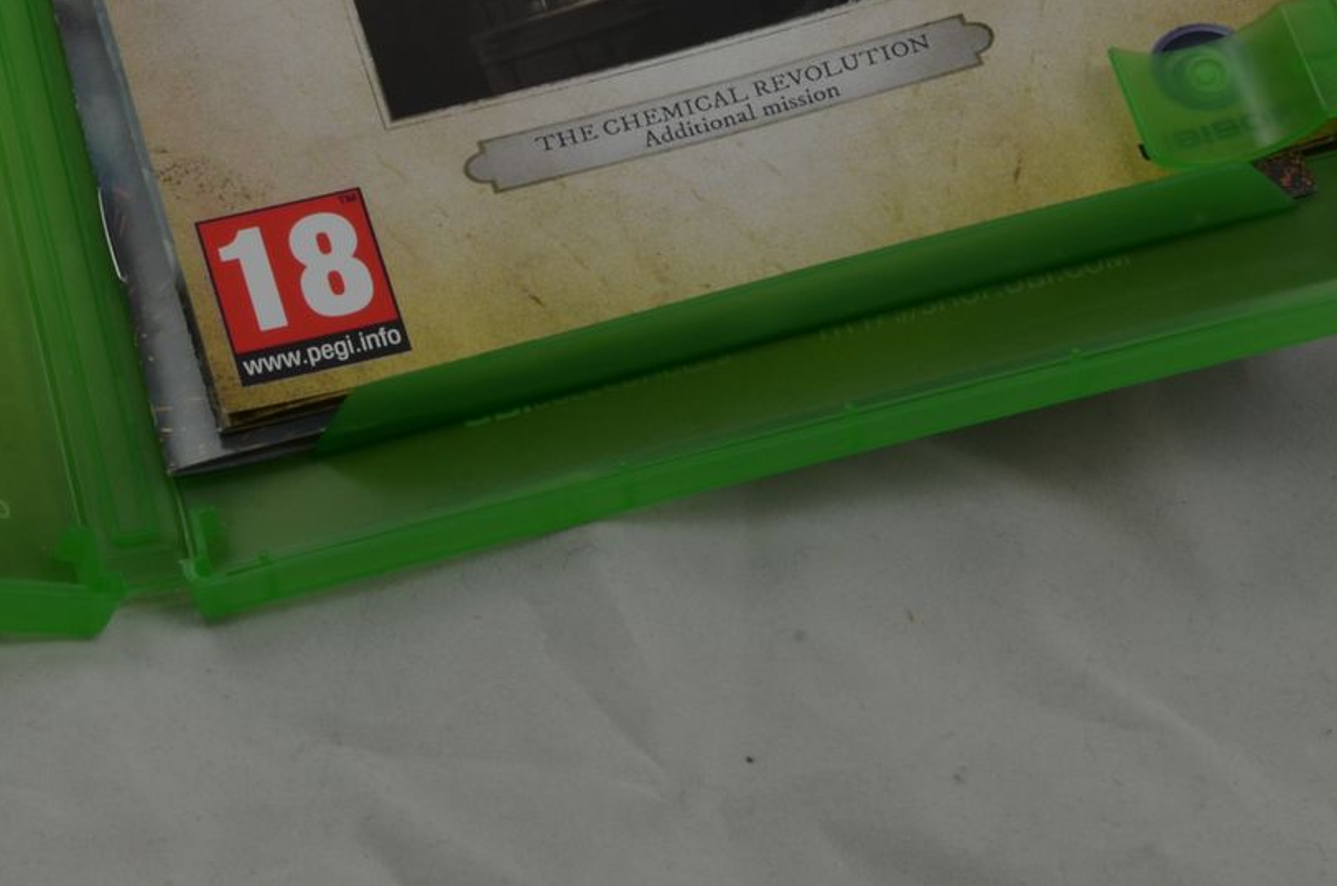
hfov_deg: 15.2
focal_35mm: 133
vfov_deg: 10.2
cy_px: -54
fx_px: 4930
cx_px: 74
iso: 100
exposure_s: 1/3
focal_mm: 40
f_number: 20
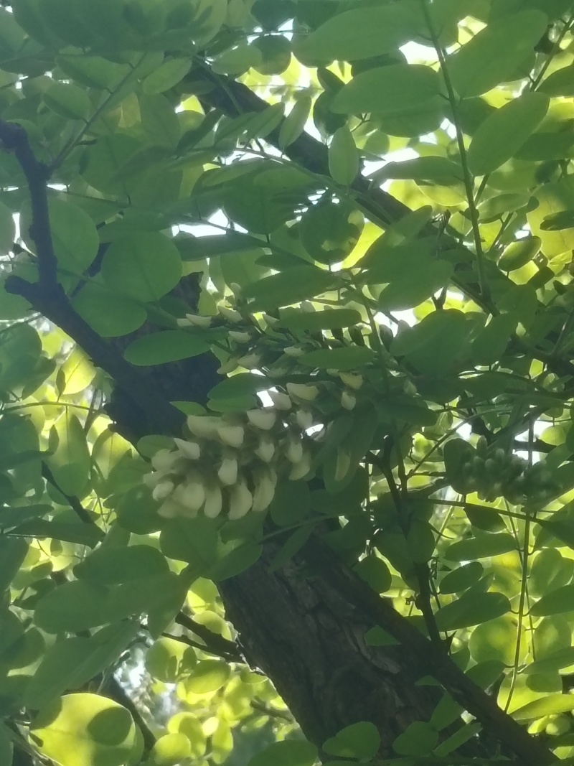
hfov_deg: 8.2
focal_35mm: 181
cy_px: 383
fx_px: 4003
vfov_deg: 10.9
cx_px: 287
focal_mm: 5.25
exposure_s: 1/369
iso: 100
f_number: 1.75
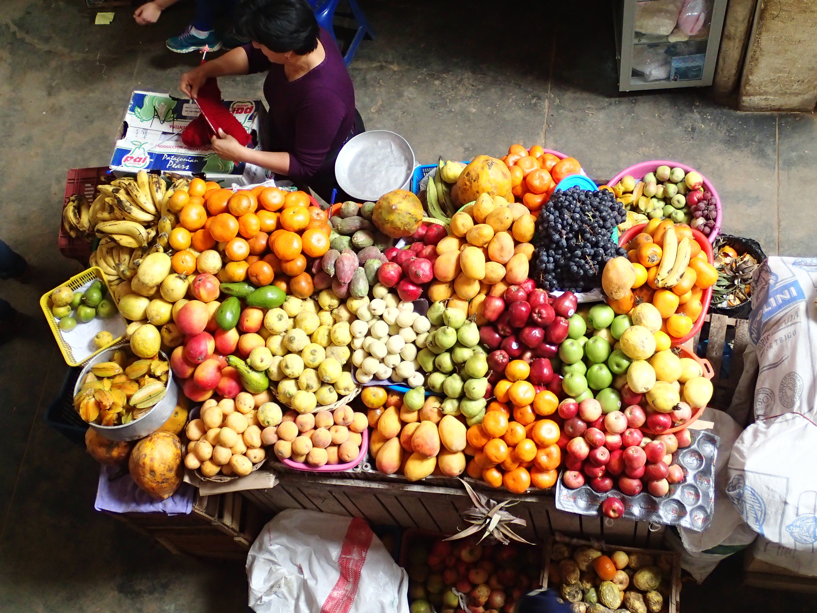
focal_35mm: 46
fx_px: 1086
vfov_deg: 31.5
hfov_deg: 41.2
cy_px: 306
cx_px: 408
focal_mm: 8.41
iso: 400
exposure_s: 1/50
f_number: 3.1
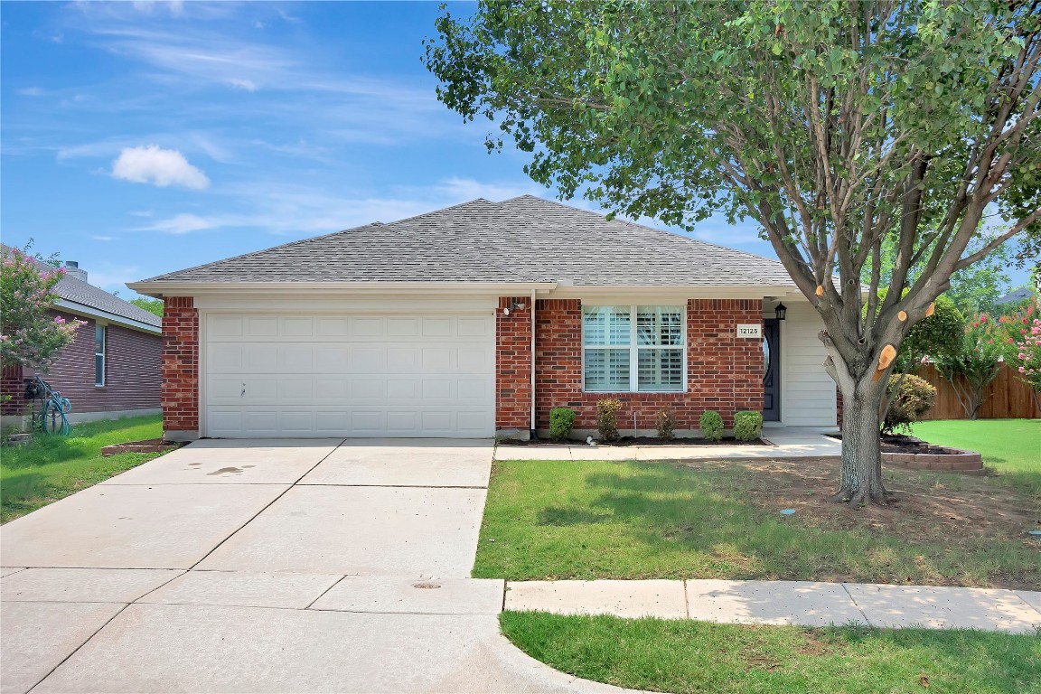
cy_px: 347
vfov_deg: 43.6
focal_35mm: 30
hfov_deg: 61.9
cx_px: 520
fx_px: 867
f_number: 5.6
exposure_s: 1/800
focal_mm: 20
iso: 400
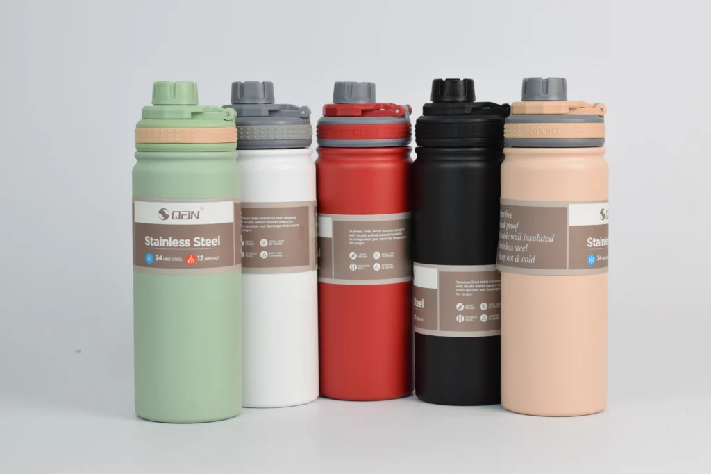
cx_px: 356
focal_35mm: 75
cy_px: 237
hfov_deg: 27.0
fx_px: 1481
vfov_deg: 18.2
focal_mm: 50
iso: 1600
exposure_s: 1/160
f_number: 4.5
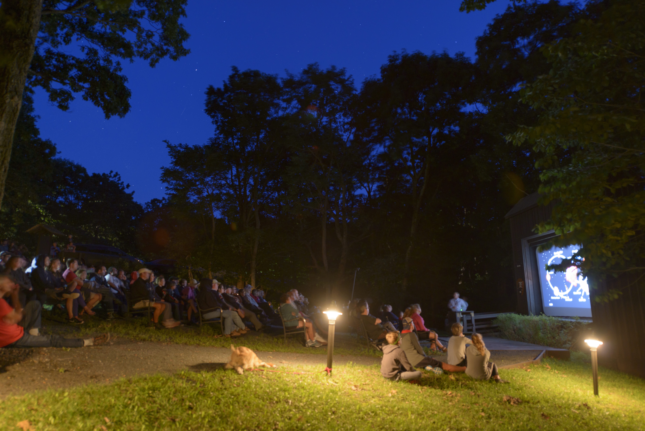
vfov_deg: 53.2
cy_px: 216
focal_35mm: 24
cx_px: 322
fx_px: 430
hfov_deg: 73.7
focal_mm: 24
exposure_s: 5
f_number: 2.8
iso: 400
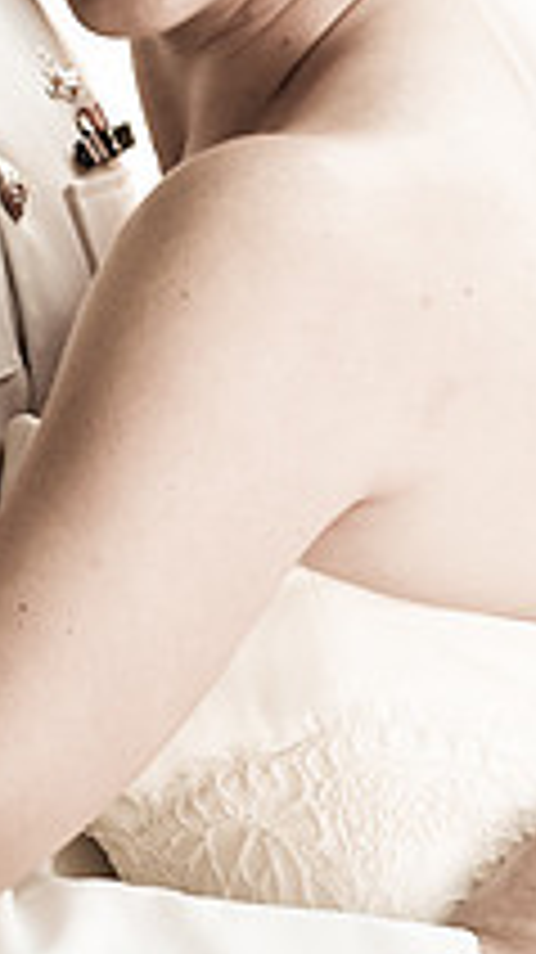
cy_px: 567
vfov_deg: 5.4
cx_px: 473
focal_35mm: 400
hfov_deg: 3.0
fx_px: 10123
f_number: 4.8
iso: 160
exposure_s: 1/125
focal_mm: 120
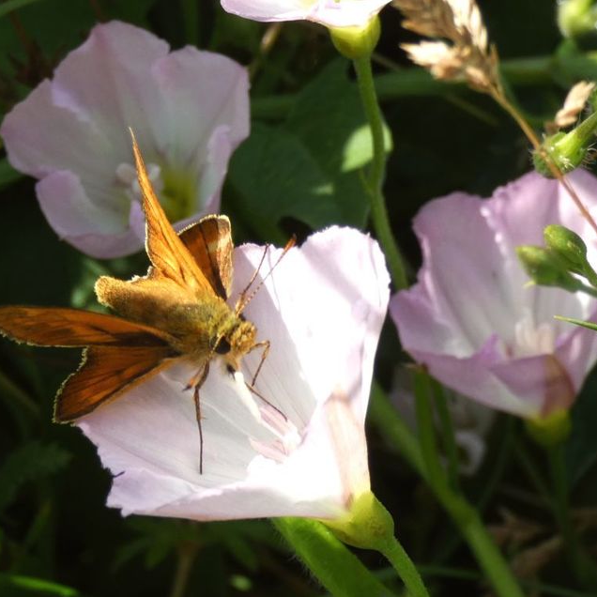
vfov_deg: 10.9
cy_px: 299
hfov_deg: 10.9
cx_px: 276
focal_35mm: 160
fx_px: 3122
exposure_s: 1/80
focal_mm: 24.2
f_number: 5.3
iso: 100
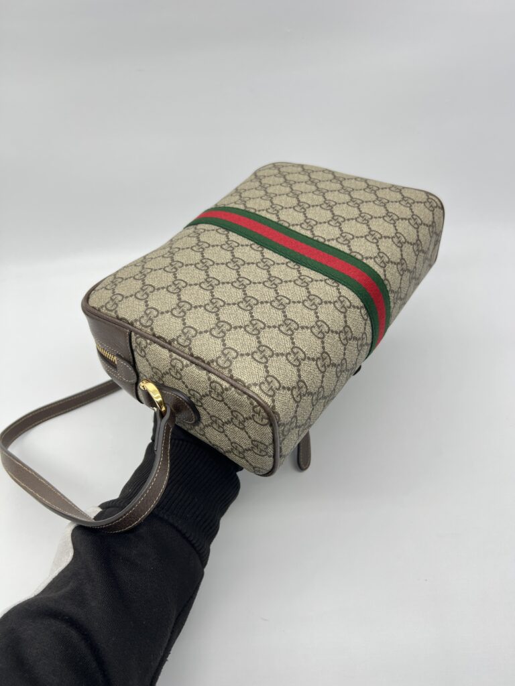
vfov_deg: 67.3
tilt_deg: -44.6
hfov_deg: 53.1
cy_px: 343
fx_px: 516
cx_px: 258
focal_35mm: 26
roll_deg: +6.3
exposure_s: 1/100
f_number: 1.5
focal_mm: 5.7
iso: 40
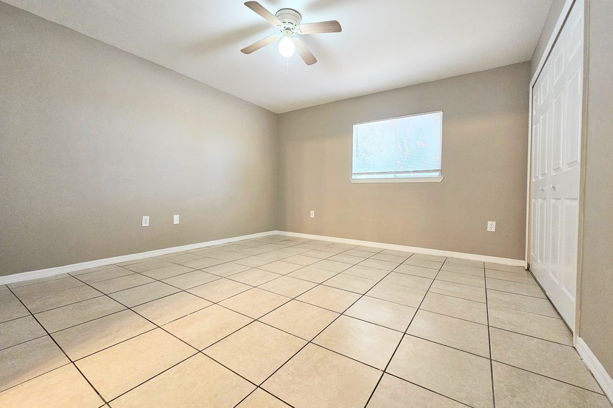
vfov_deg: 81.1
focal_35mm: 14
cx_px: 298
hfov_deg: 104.2
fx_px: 238
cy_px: 190
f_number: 2.2
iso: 320
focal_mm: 2.2
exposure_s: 1/40
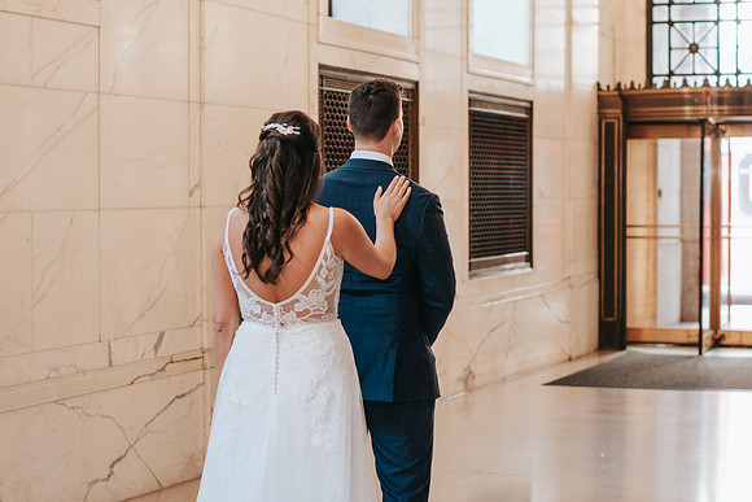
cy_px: 251
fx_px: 1652
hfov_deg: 25.6
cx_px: 376
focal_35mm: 79
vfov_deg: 17.3
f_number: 2.8
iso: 800
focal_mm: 50
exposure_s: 1/200
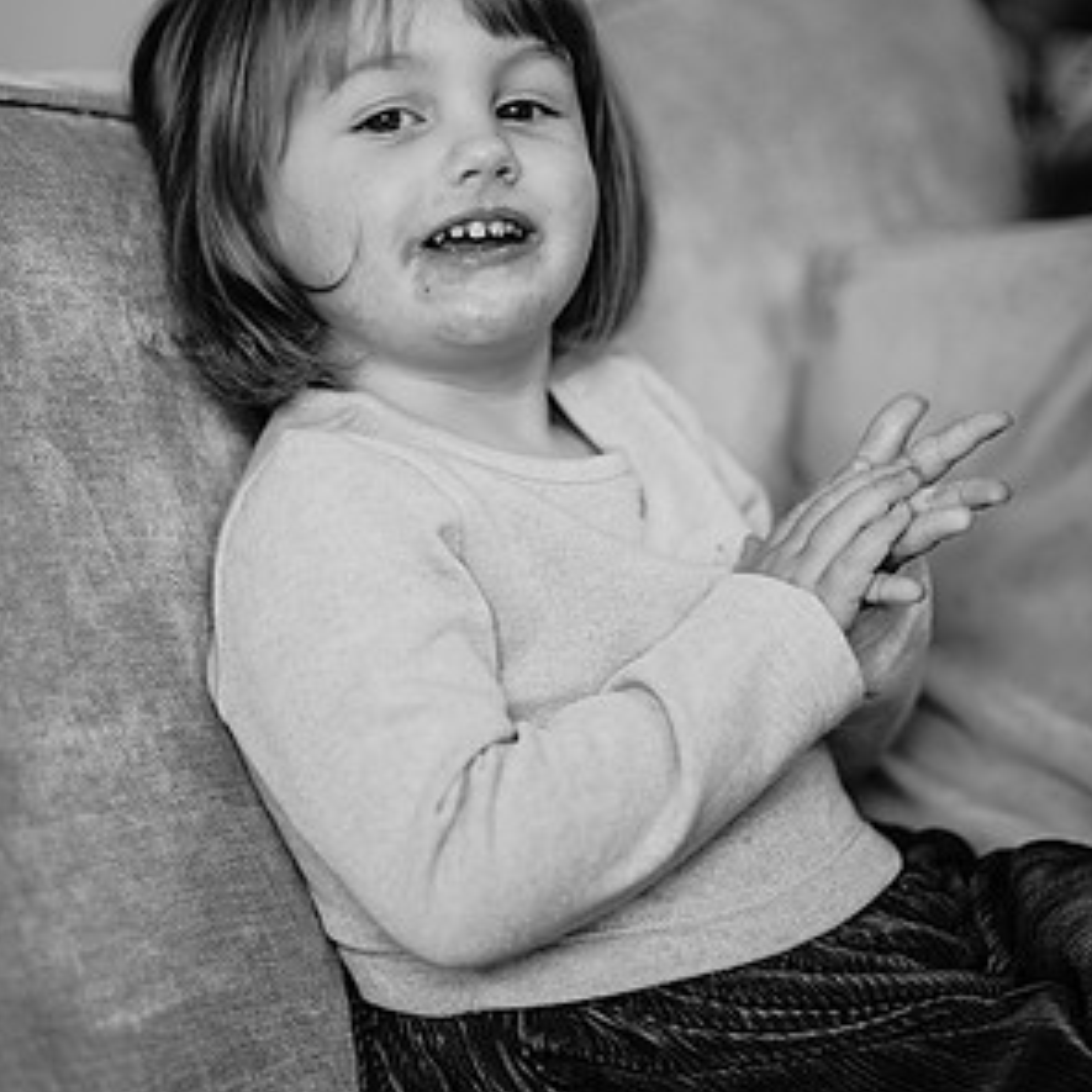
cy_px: 415
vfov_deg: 15.8
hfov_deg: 15.8
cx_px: 546
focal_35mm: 110
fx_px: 3926
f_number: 1.8
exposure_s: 1/160
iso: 200
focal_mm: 85
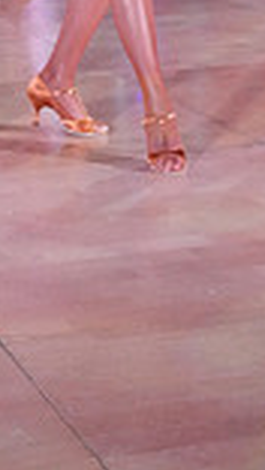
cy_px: -220
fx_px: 1409
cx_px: -32
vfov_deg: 17.2
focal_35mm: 113
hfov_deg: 10.6
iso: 5000
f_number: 4
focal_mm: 29
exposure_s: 1/400
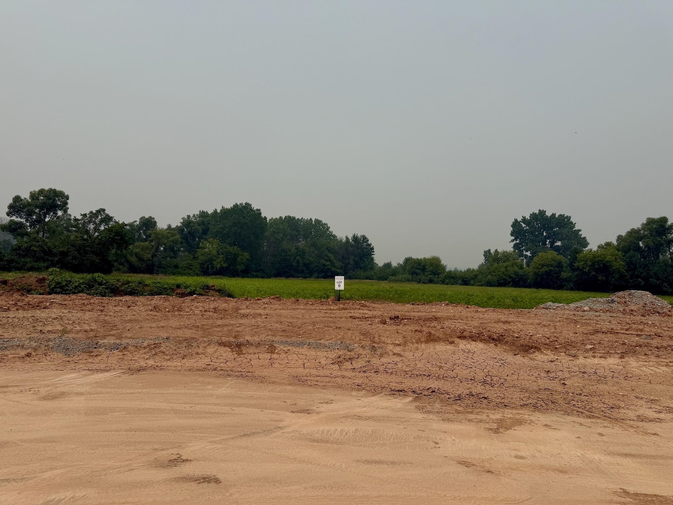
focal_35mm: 24
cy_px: 252
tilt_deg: +1.7
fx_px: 467
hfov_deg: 71.6
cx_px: 336
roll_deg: +1.9
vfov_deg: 56.8
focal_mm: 6.76
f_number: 1.78
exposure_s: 1/10309
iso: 80
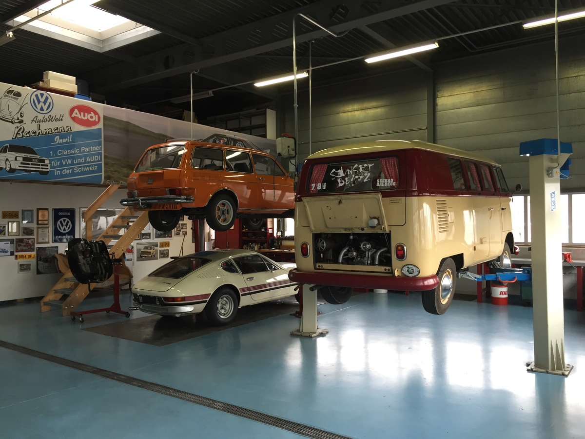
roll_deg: -1.2
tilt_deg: +0.0
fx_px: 490
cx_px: 292
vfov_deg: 48.2
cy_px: 220
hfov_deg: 61.7
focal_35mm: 29
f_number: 2.2
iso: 32
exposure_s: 1/33
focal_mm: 4.15
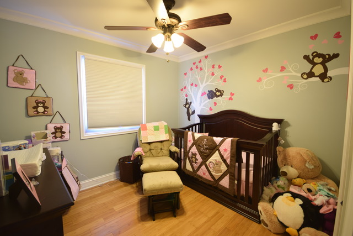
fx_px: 147
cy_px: 118
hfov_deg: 100.4
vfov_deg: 77.4
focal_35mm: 15
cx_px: 176
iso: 100
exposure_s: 1/2
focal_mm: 10
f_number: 4
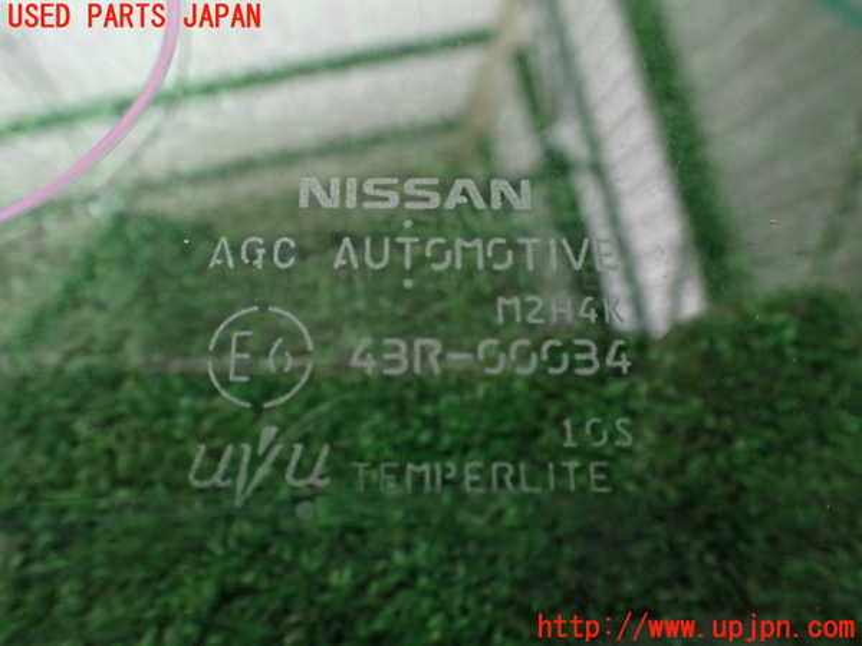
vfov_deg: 46.8
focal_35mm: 30
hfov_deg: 60.0
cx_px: 431
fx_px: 747
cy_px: 323
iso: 800
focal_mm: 5.4
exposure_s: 1/50
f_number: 2.3
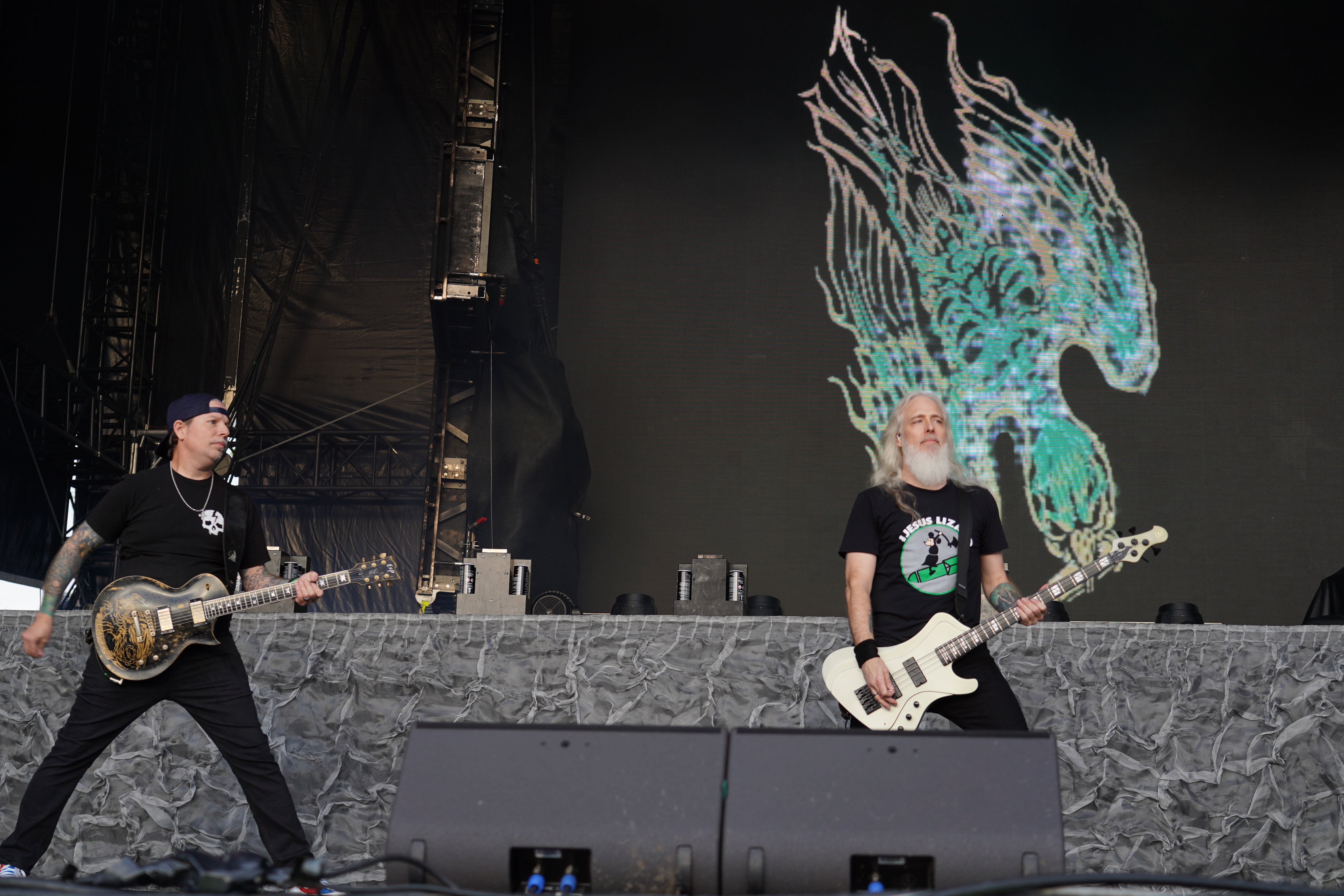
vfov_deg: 25.5
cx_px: 672
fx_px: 1979
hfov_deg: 37.5
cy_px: 448
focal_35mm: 53
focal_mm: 53
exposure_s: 1/60
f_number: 4
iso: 125
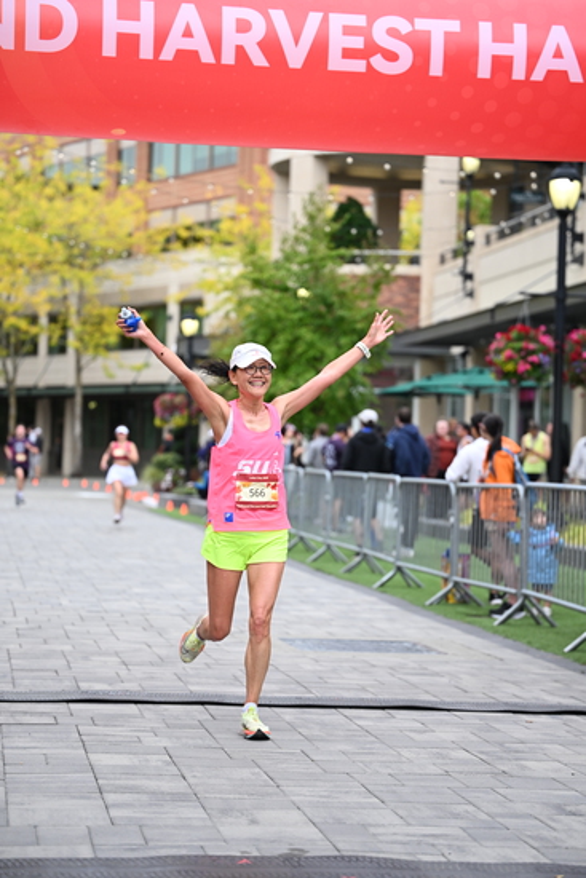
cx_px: 293
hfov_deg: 15.7
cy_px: 439
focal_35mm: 87
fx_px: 2123
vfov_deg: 23.4
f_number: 2.8
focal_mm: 87
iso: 640
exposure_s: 1/2000
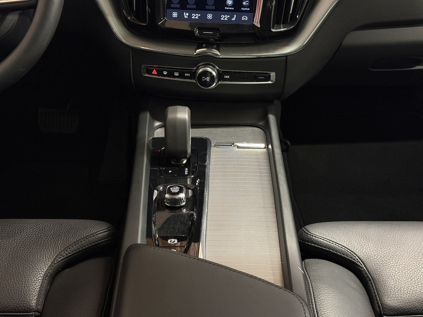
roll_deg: -0.4
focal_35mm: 48
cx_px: 212
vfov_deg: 30.3
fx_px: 587
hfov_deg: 39.7
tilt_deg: -34.4
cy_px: 158
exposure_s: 1/40
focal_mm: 6.76
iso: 500
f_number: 1.78
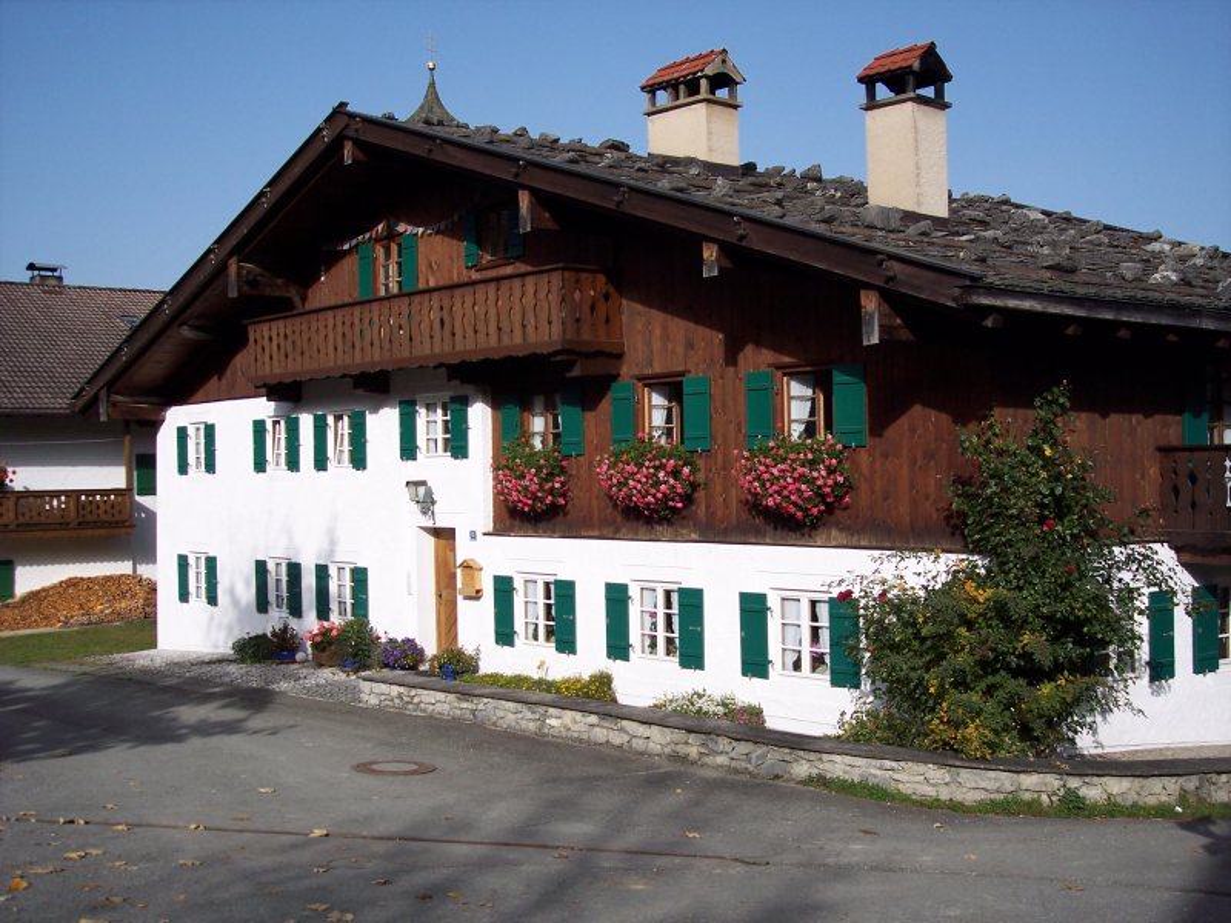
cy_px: 462
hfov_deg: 47.9
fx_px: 1387
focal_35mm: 39
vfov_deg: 36.8
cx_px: 616
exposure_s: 1/1000
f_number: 4
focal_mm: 8
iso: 100
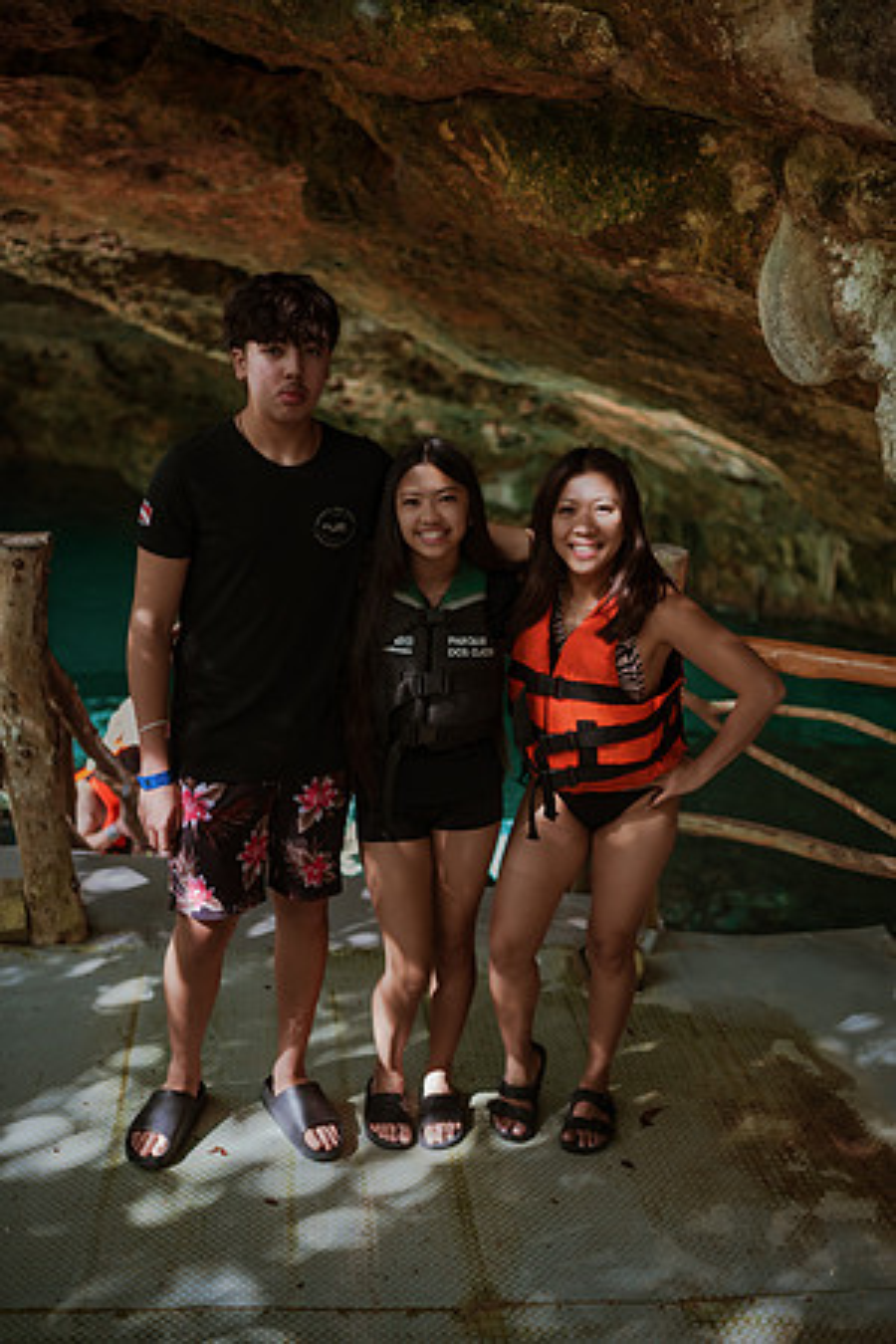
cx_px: 448
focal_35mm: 35
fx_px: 1307
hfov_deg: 37.9
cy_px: 672
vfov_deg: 54.4
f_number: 1.8
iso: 50
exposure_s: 1/100
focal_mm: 35
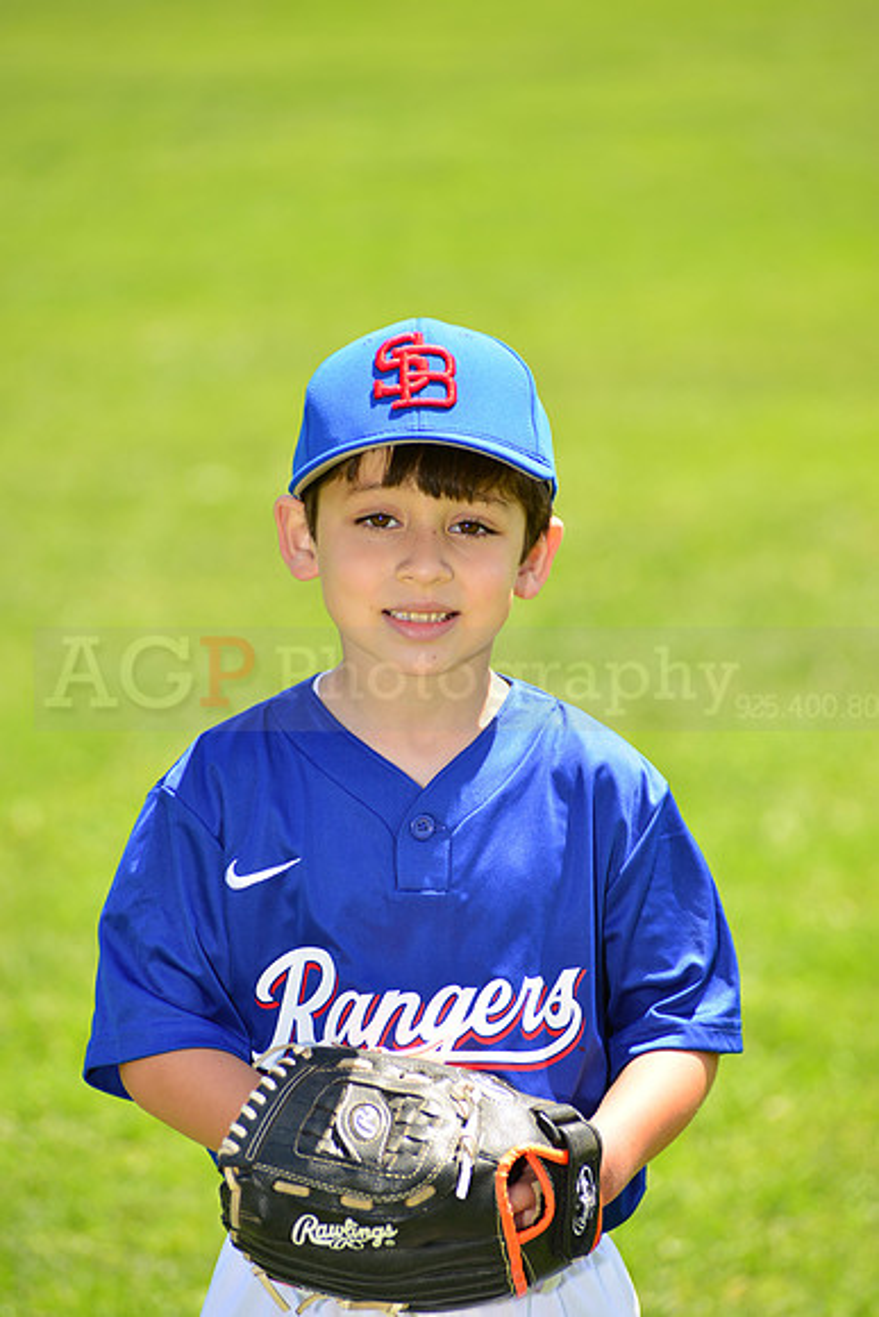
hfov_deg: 8.1
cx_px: 440
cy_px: 658
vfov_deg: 12.1
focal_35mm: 170
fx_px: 6222
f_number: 5
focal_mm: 170
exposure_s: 1/250
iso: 100
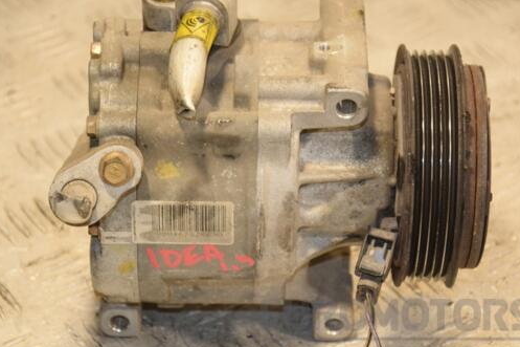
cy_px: 175
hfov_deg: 14.2
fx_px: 2094
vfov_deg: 9.5
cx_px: 241
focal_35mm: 145
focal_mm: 80
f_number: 5.3
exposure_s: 1/125
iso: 800
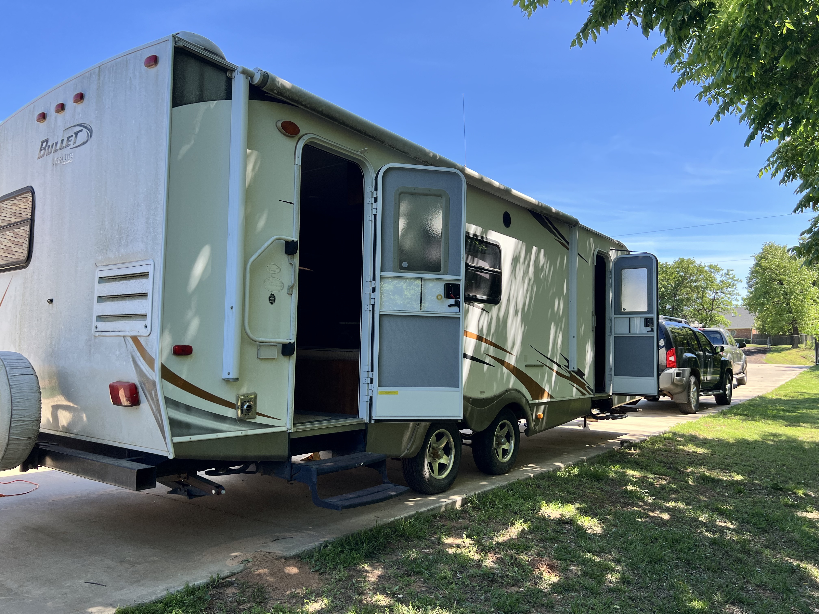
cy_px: 307
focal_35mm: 26
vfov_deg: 53.1
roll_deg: +0.2
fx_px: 615
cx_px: 410
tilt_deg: +4.1
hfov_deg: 67.3
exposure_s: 1/949
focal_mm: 5.7
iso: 50
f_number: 1.5
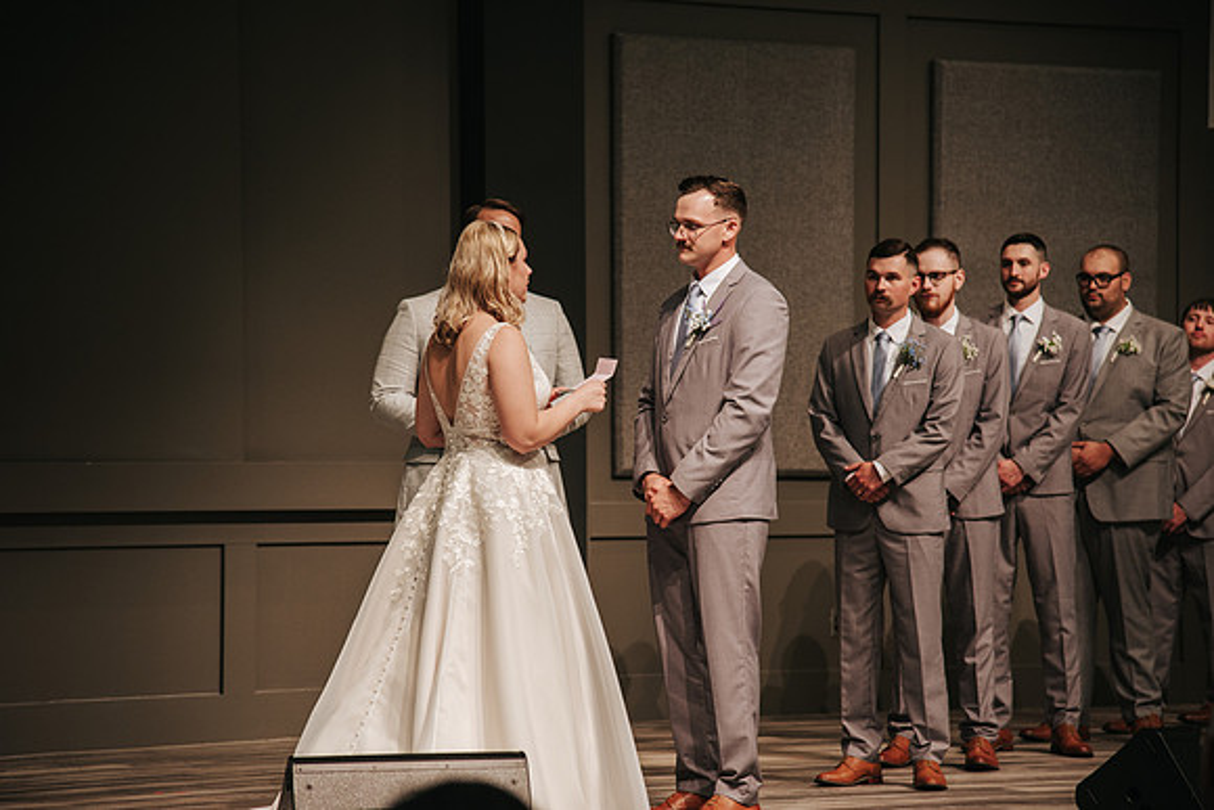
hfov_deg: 16.9
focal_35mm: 121
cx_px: 607
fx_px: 4075
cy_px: 405
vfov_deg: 11.4
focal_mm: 120
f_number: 4
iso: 1000
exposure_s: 1/200
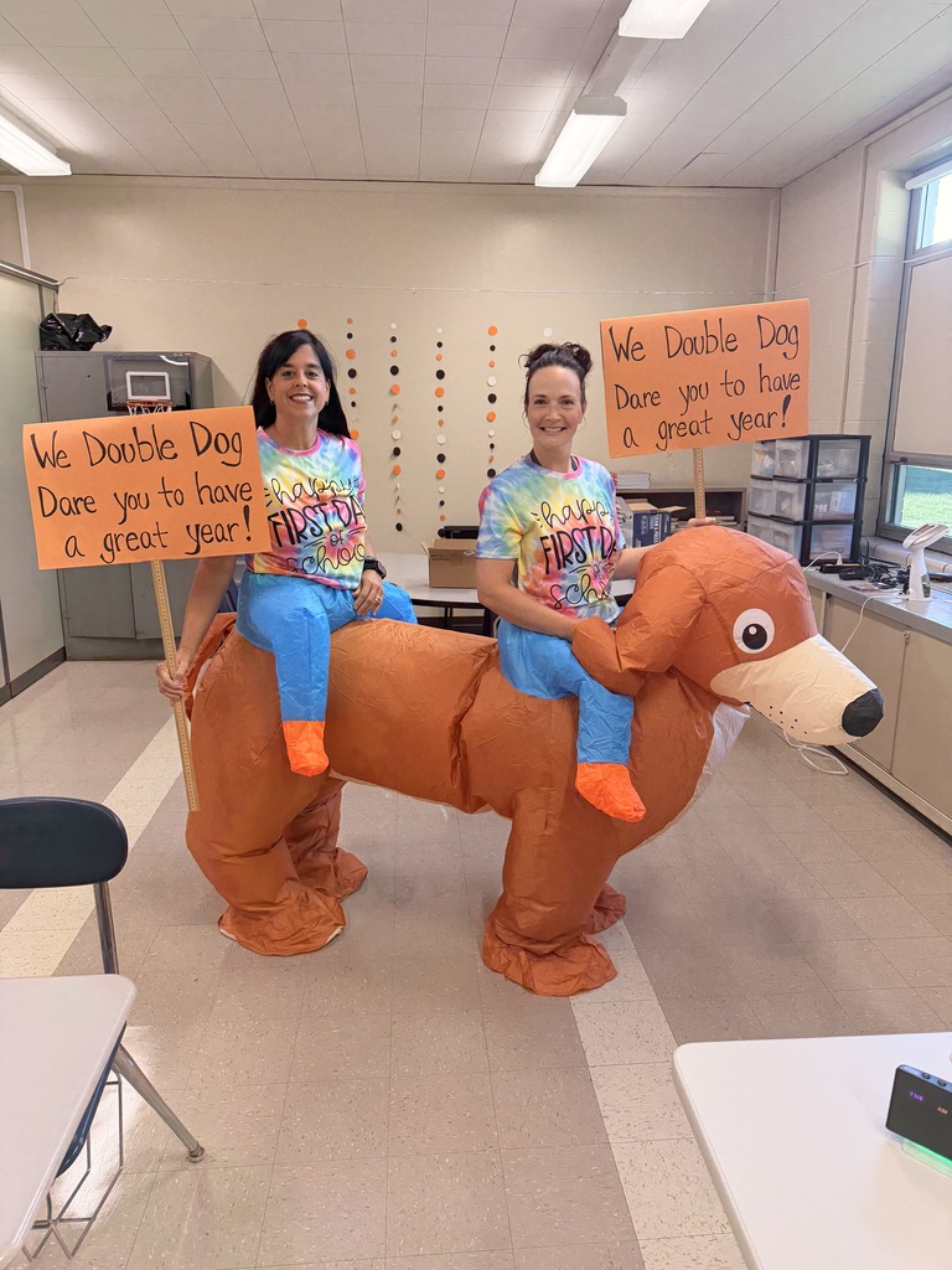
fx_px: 880
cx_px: 476
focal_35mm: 24
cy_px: 635
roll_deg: -0.1
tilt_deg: -14.3
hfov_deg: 56.8
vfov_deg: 71.6
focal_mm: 6.76
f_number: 1.78
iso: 200
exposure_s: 1/135
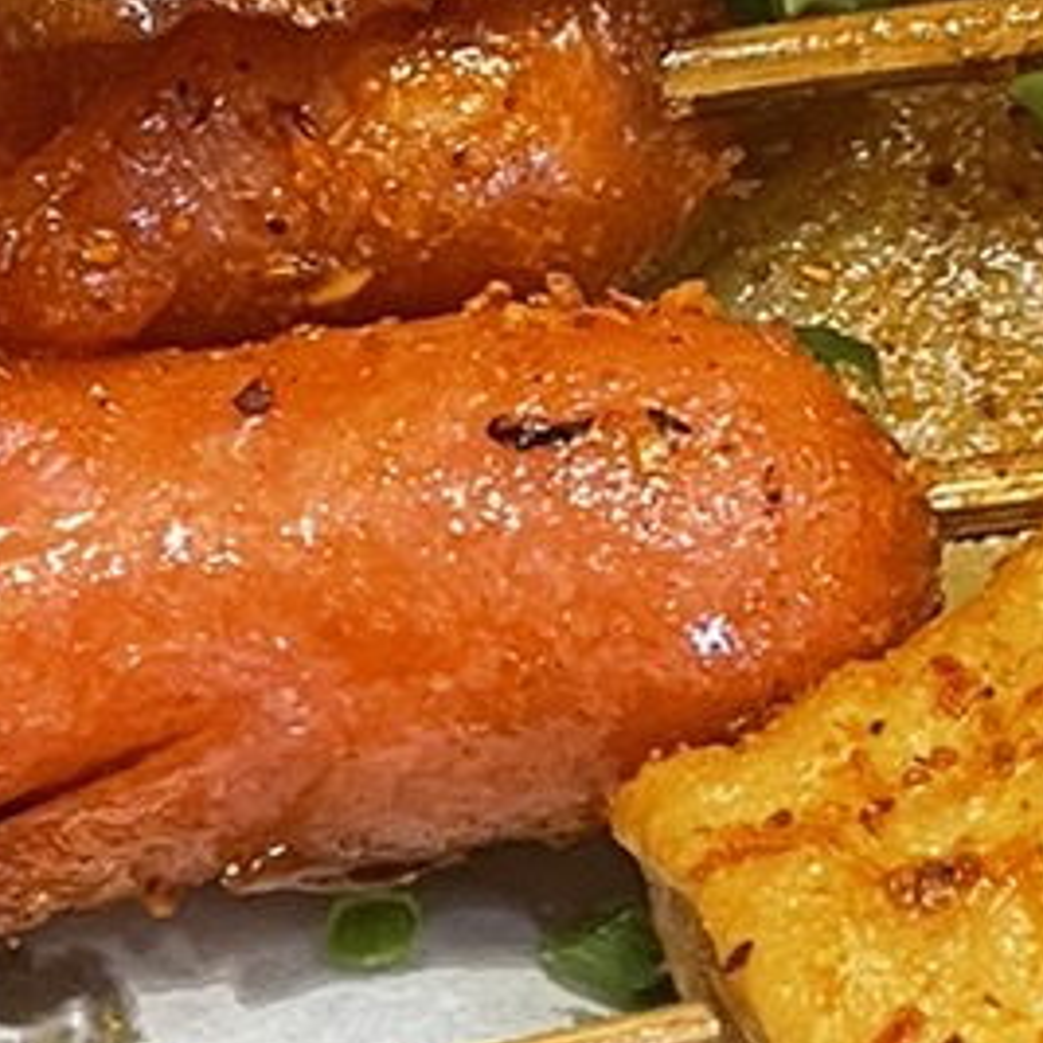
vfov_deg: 9.9
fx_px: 6000
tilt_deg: -43.7
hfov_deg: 9.9
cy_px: 699
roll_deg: -1.4
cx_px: 953
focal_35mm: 176
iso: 200
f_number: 1.6
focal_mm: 4.2
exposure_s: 1/60
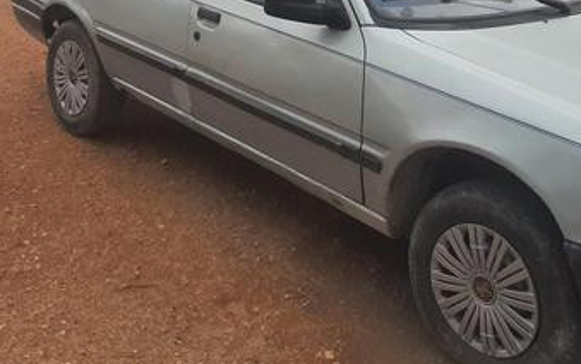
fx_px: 839
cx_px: 281
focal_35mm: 53
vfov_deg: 22.9
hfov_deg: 38.2
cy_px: -42
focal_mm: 3.93
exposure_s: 1/548
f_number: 1.7
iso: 40
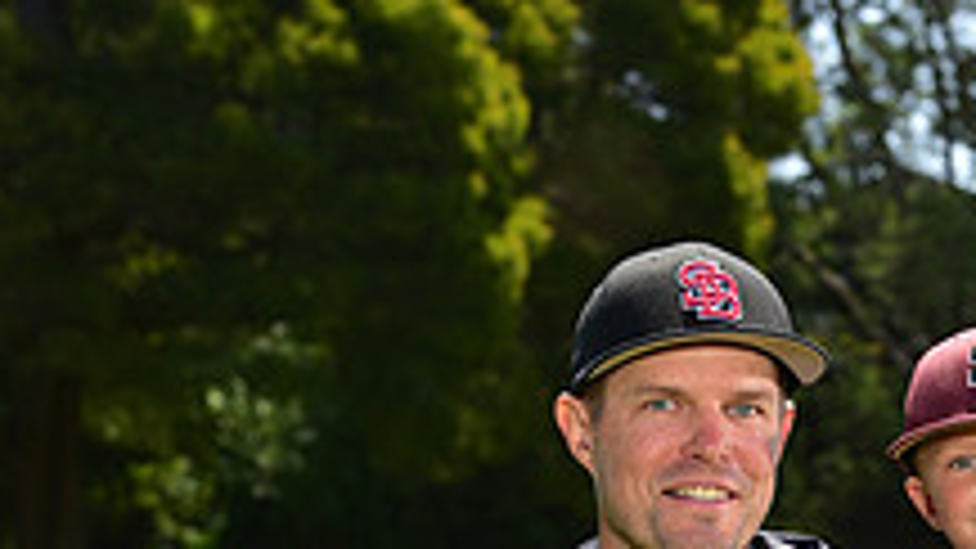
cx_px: 866
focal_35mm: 238
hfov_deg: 9.0
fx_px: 6159
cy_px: 846
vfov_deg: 5.1
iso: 80
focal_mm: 85
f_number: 6.3
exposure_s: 1/200
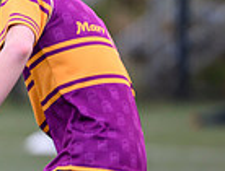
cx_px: -304
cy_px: 164
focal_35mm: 1831
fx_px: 11964
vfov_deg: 0.8
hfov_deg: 1.1
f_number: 3.5
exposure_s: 1/1600
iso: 500
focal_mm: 400
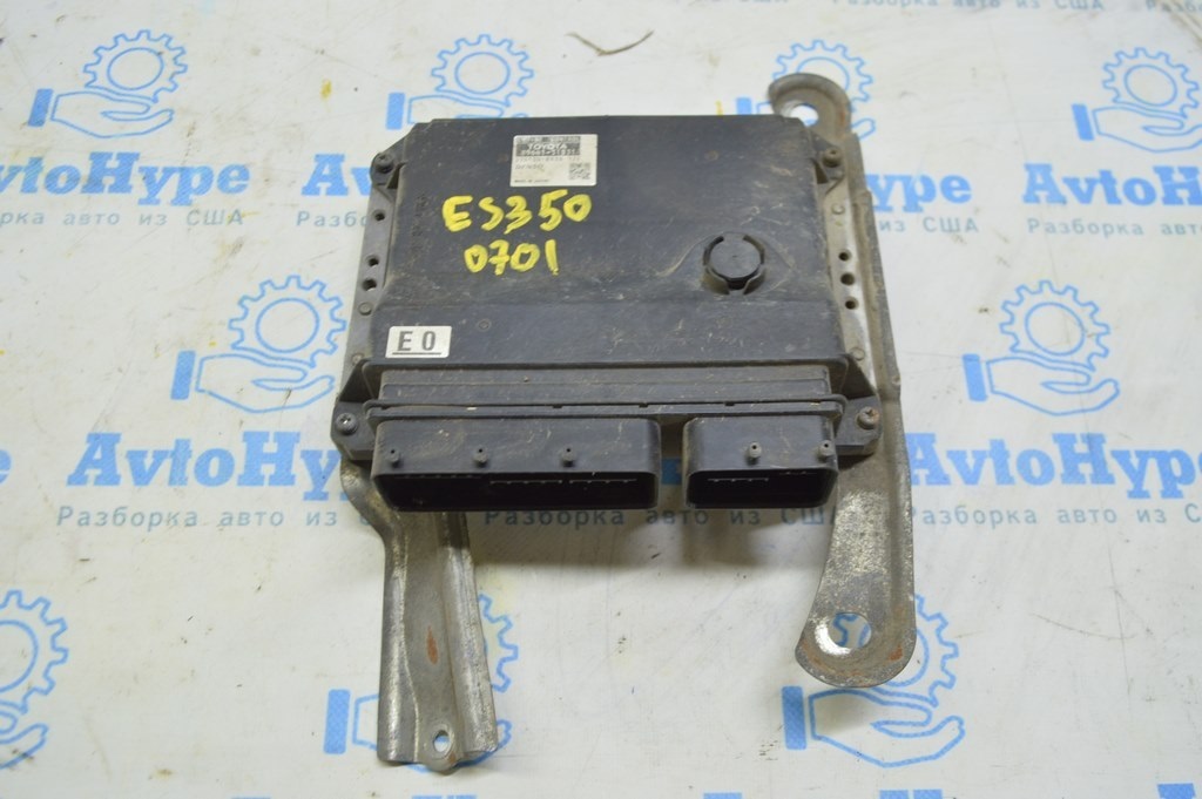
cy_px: 400
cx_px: 601
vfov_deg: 41.6
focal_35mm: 32
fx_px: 1051
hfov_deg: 59.5
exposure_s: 1/20
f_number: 5.6
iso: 400
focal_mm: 21
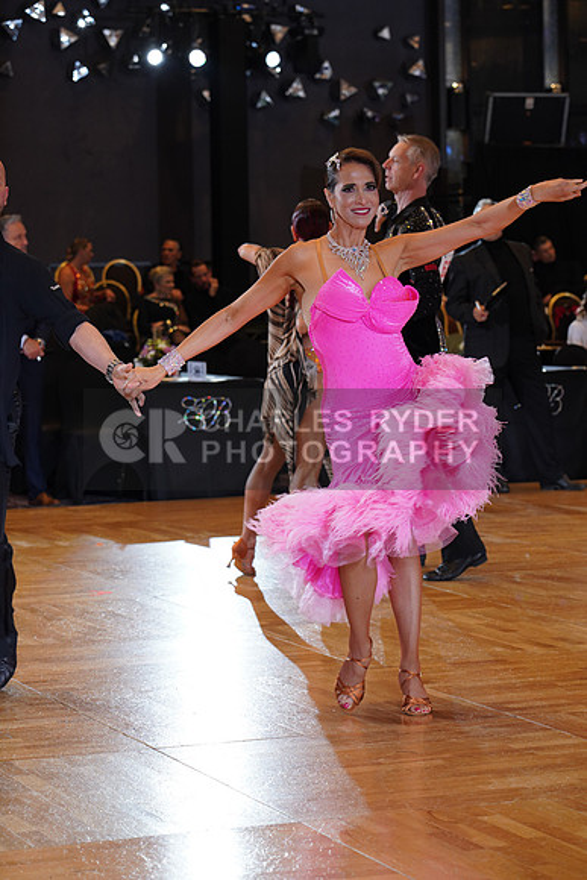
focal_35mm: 105
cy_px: 440
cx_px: 294
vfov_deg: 19.5
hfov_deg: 13.0
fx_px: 2566
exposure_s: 1/200
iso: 1250
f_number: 5.6
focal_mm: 105
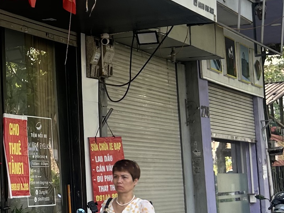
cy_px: 79
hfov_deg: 18.9
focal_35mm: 95
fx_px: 779
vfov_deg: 15.5
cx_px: -105
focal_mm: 5.7
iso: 32
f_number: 1.5
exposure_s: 1/129
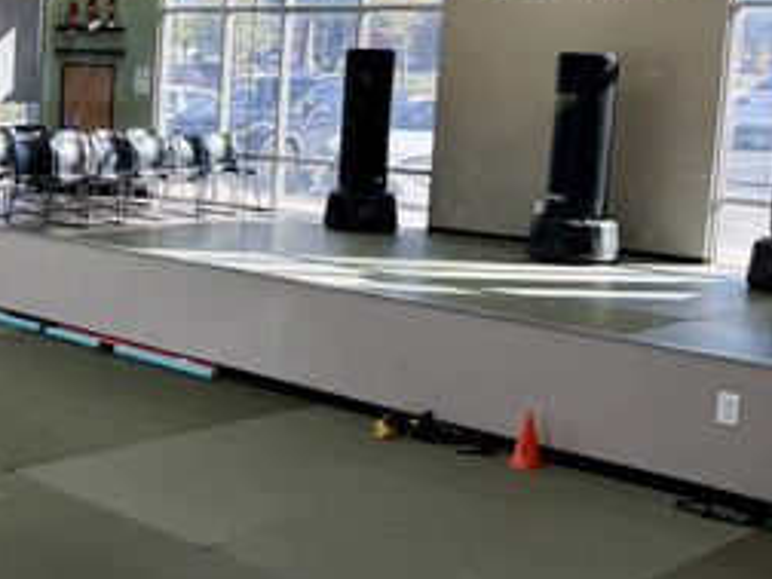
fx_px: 1360
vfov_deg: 23.9
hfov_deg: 29.2
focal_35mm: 61
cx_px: -34
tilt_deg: -6.9
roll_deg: -1.1
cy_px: 199
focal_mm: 6.76
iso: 100
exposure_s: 1/339
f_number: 1.78
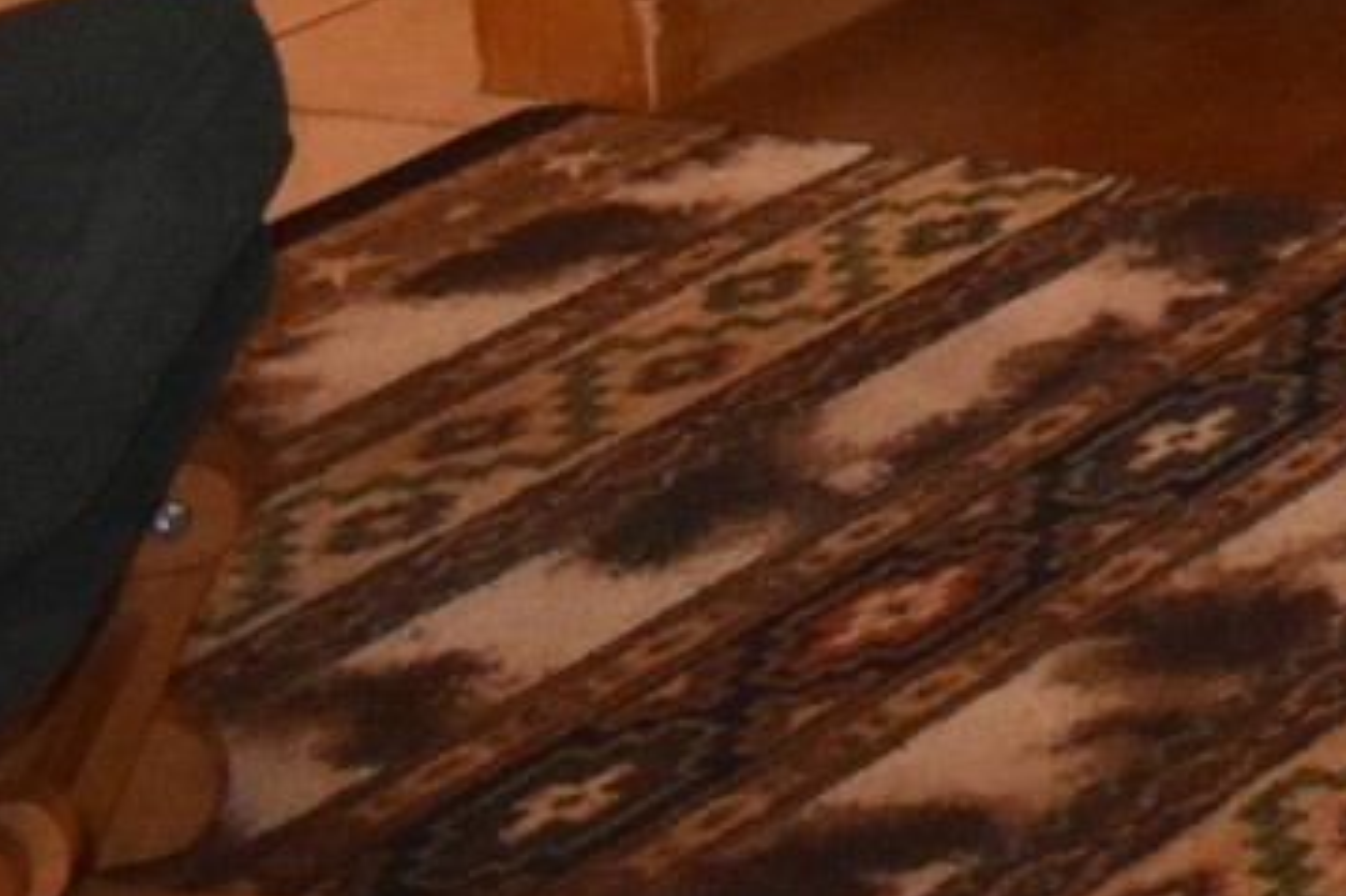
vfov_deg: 7.9
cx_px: 3138
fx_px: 5755
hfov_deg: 11.3
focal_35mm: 154
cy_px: -1625
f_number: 3.5
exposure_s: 1/60
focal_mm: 18
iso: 2200
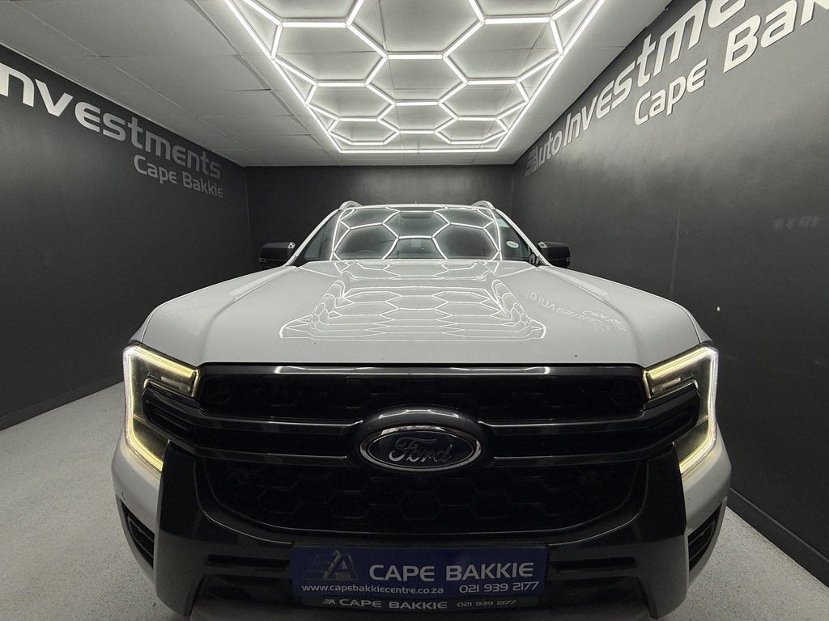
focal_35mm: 14
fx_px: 335
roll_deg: -0.1
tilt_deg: -8.4
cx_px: 414
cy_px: 310
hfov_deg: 102.1
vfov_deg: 85.7
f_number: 2.2
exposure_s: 1/100
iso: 50
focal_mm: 2.22
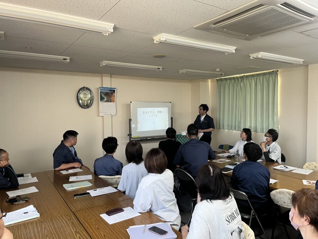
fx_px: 239
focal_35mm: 26
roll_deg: +0.6
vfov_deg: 53.1
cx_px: 159
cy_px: 120
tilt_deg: -3.1
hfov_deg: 67.3
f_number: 1.6
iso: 100
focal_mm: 5.1
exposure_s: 1/60
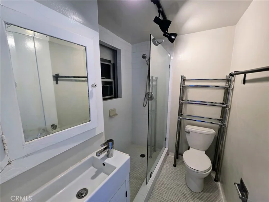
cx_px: 134
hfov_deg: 106.2
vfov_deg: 89.9
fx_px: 101
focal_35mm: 13
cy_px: 101
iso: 100
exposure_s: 1/60
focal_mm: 2.2
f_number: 2.2
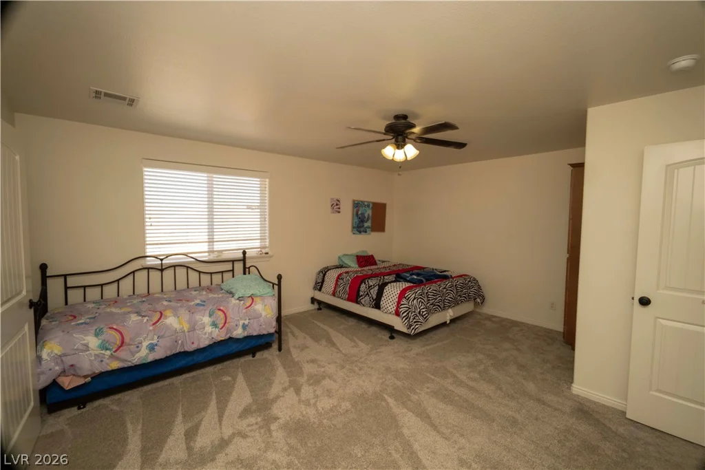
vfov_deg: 77.3
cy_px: 235
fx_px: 294
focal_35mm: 15
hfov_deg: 100.4
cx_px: 352
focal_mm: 15
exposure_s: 1/60
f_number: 22
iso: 6400
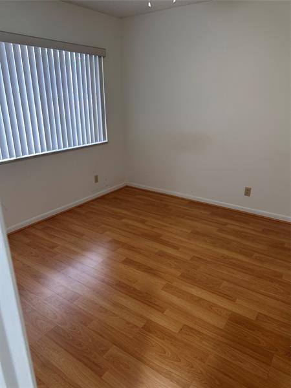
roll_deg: -0.6
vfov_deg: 71.6
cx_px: 146
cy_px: 194
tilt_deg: -19.6
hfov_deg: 56.8
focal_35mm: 24
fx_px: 269
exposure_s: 1/60
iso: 160
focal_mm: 6.86
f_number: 1.78
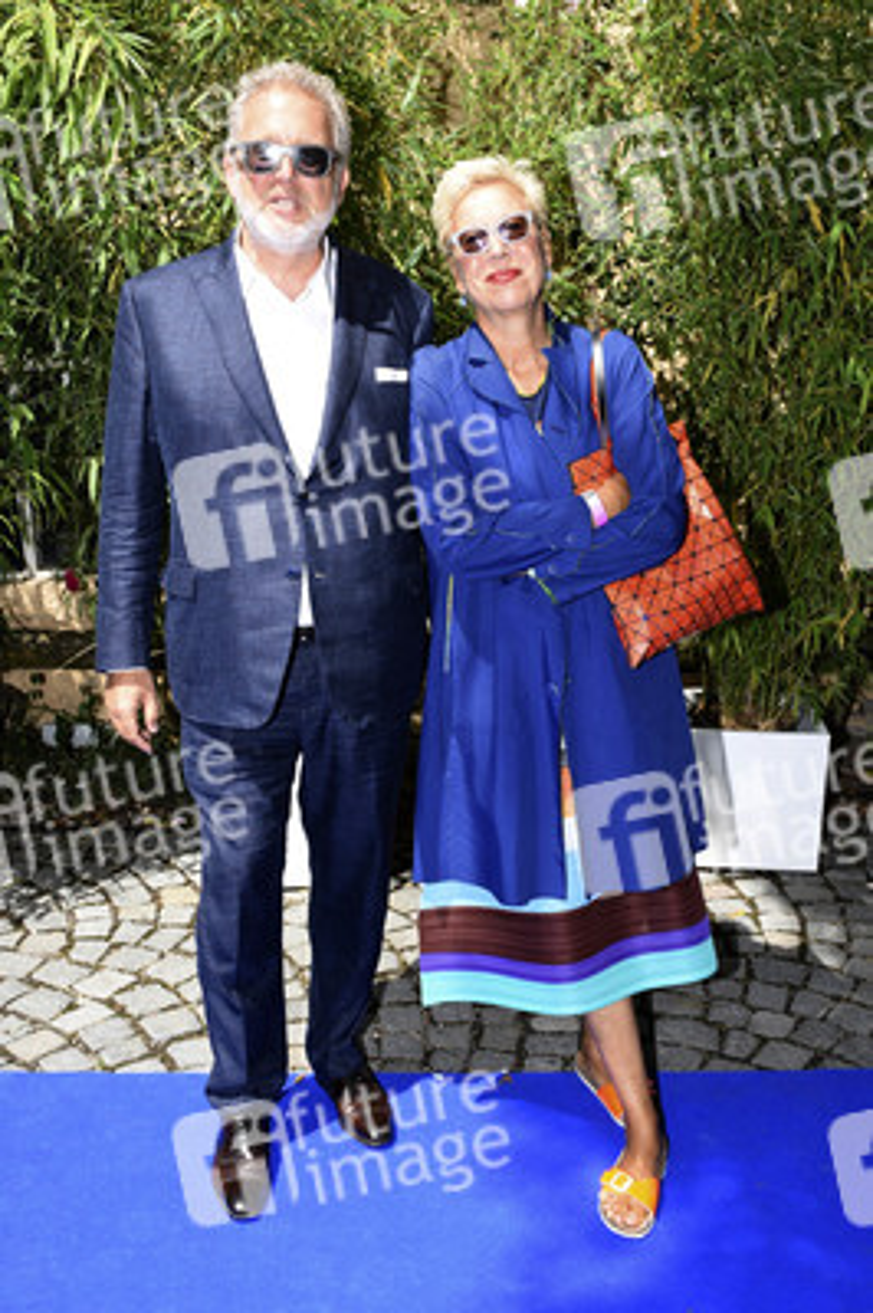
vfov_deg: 55.1
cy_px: 656
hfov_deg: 38.3
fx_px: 1257
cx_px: 436
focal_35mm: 34
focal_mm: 23
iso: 100
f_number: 7.1
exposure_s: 1/160
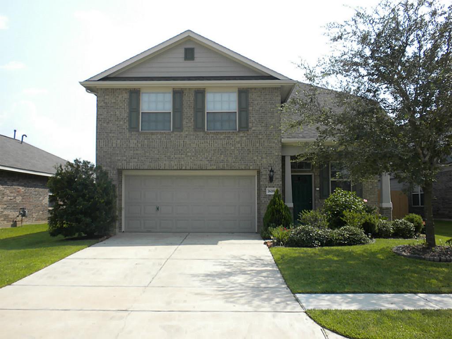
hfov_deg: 50.1
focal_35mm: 37
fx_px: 483
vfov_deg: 38.7
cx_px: 226
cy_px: 170
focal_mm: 6.6
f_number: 10
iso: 64
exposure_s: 1/92.5
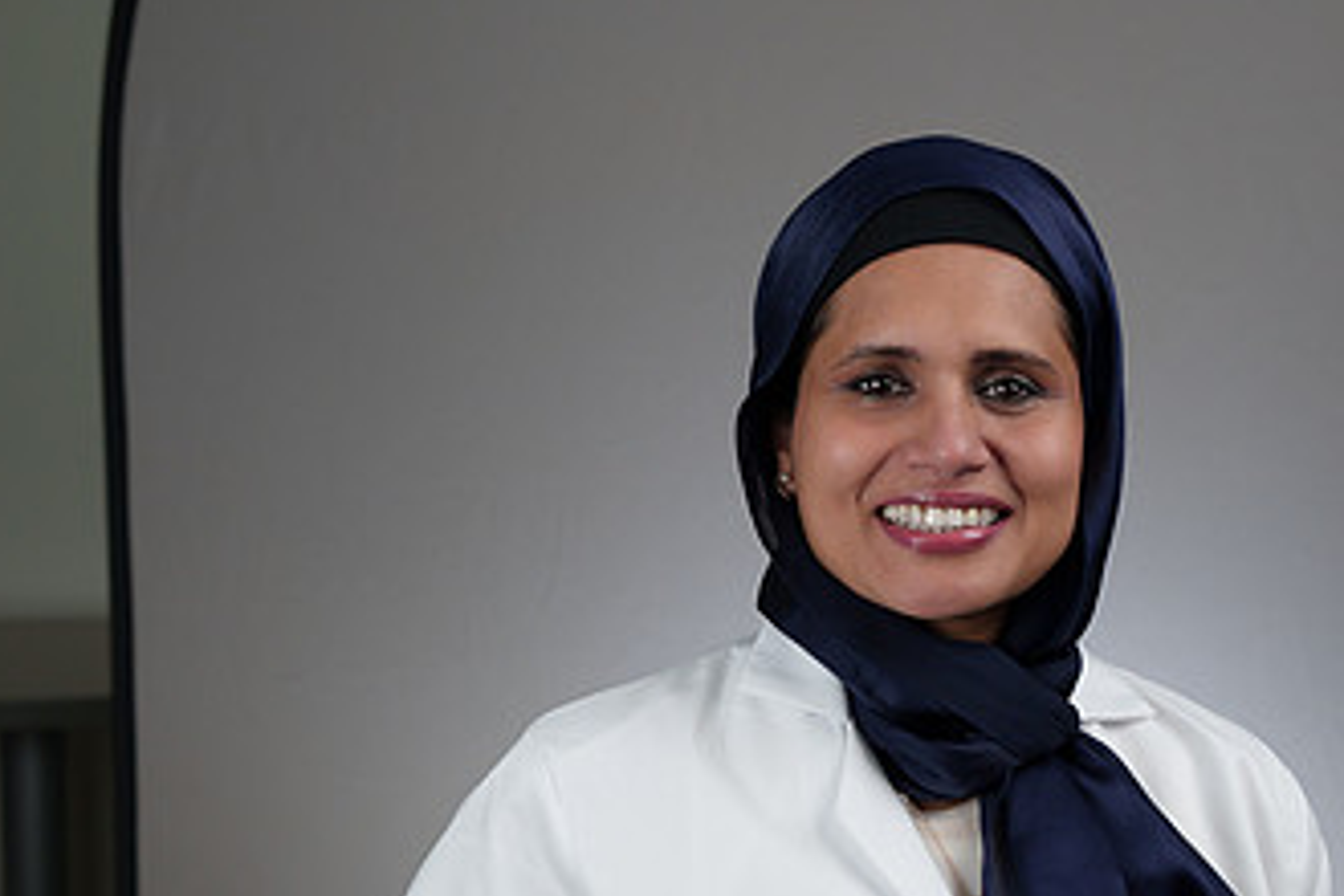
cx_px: 896
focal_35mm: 88
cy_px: 576
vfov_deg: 15.5
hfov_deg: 23.0
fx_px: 3285
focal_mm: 50
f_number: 4
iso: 400
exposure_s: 1/250
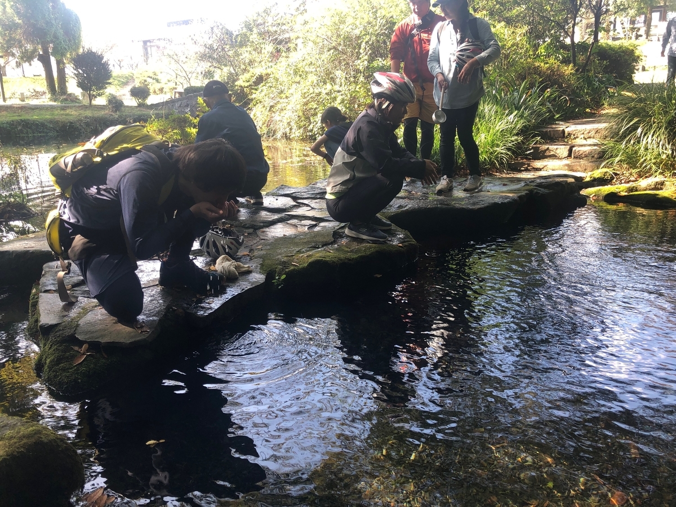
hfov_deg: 63.4
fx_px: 547
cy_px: 254
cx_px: 338
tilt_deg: -15.3
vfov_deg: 49.7
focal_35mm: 28
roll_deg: +1.9
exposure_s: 1/120
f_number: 1.8
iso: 32
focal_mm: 3.99
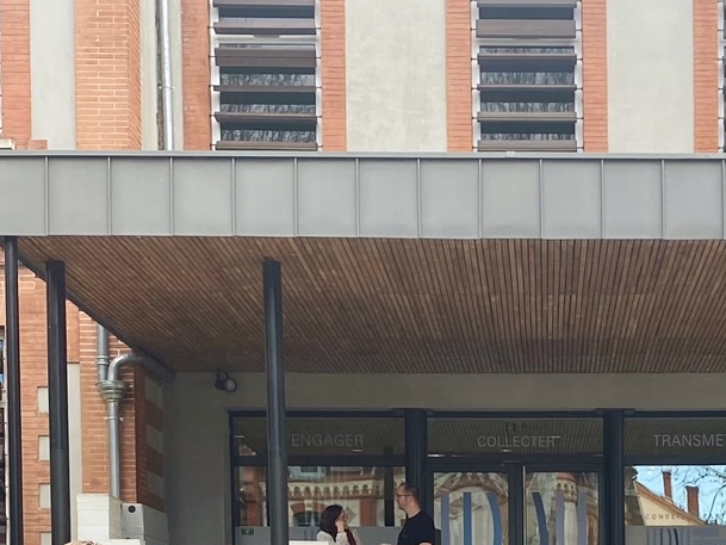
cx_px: 625
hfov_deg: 22.3
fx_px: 1804
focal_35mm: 86
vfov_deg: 16.3
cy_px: 692
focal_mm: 4.25
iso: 32
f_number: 1.8
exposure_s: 1/330
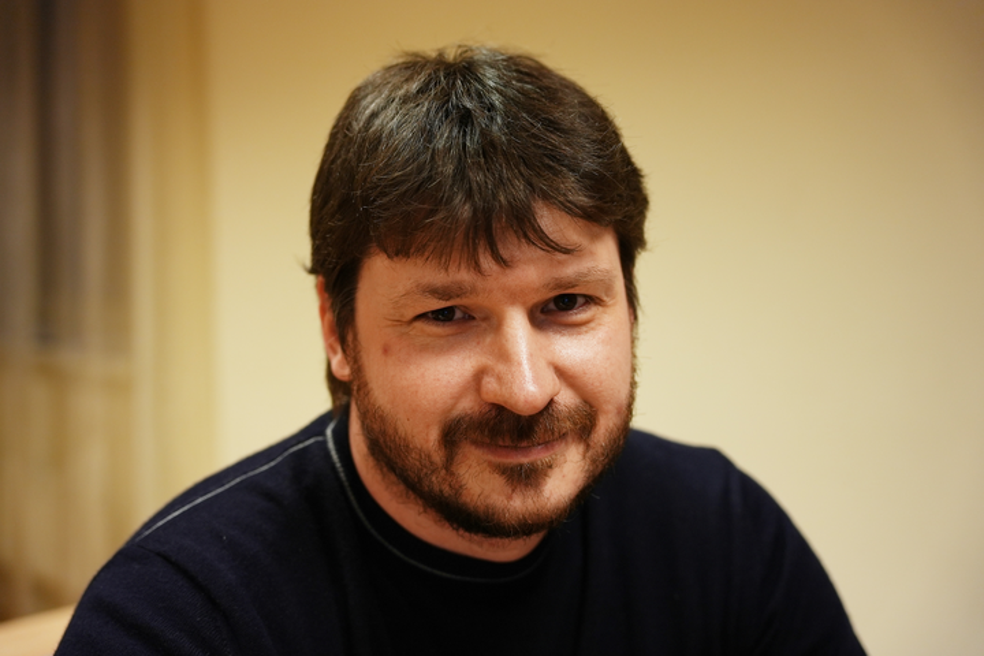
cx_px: 492
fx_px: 1301
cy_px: 328
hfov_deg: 41.4
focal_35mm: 48
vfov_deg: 28.3
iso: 400
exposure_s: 1/100
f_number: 2.8
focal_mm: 47.6
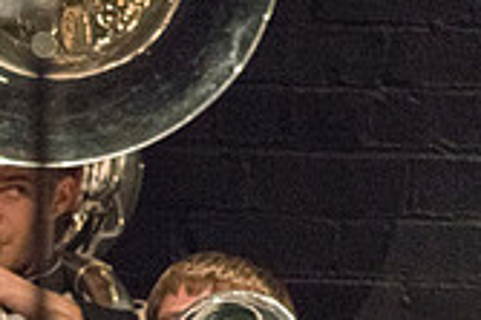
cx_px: -308
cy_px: 443
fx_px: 27817
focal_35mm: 2084
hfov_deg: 1.0
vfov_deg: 0.7
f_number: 5.6
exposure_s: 1/320
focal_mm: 600
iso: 4000
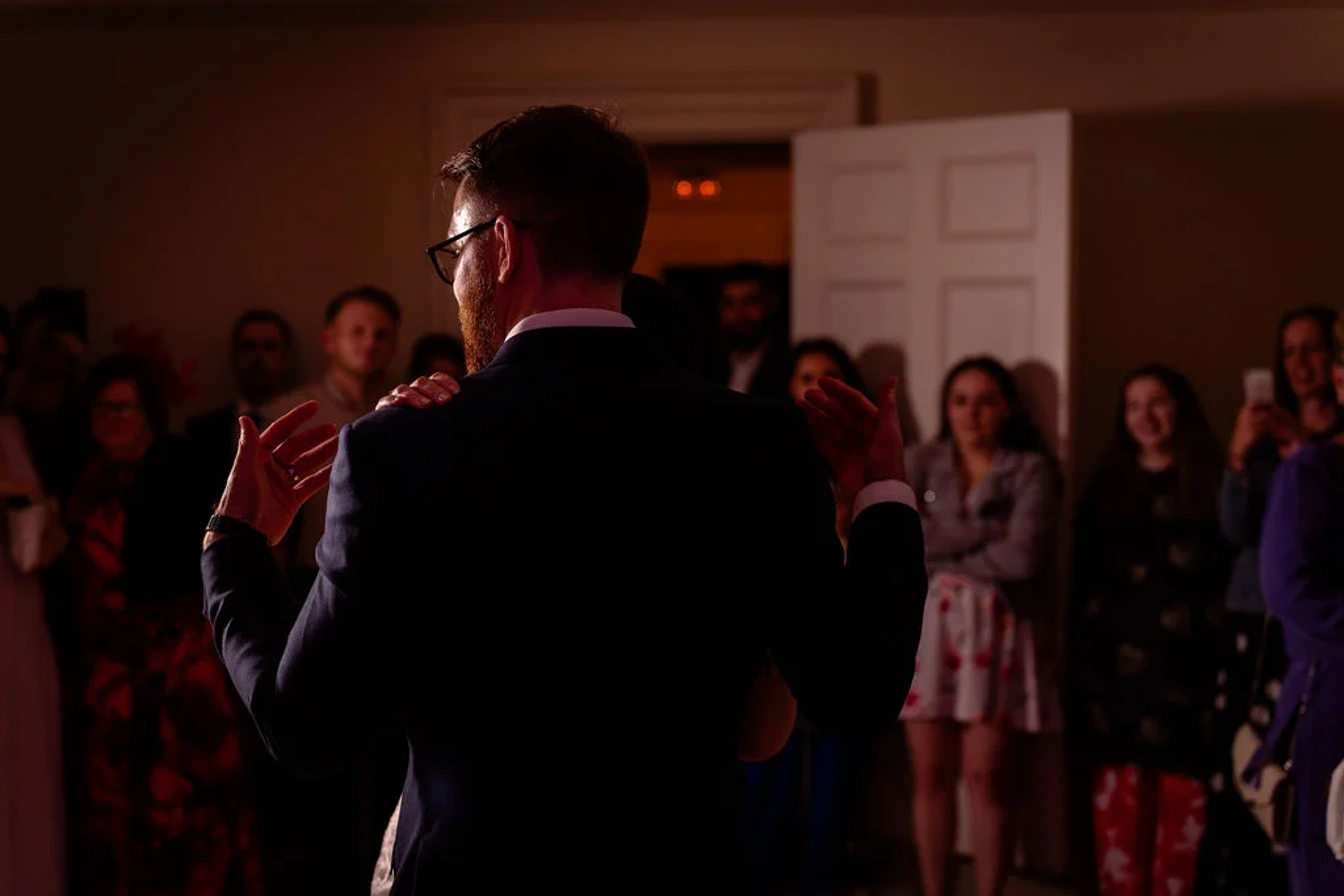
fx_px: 2128
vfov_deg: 23.8
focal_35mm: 57
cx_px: 672
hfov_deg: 35.0
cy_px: 448
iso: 640
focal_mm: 57
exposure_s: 1/200
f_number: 2.8
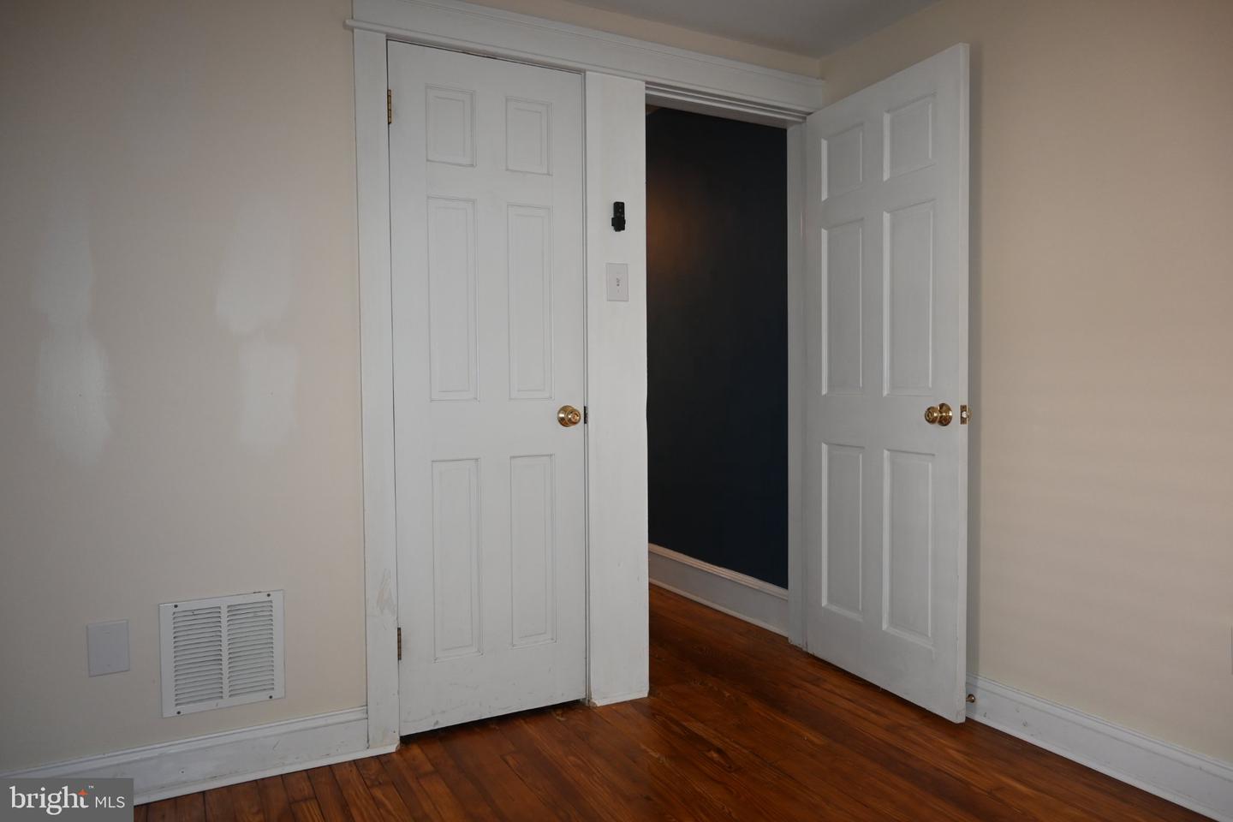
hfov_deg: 73.7
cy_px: 411
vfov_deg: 53.1
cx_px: 616
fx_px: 822
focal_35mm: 24
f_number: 3.5
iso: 400
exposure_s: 1/60
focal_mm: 16
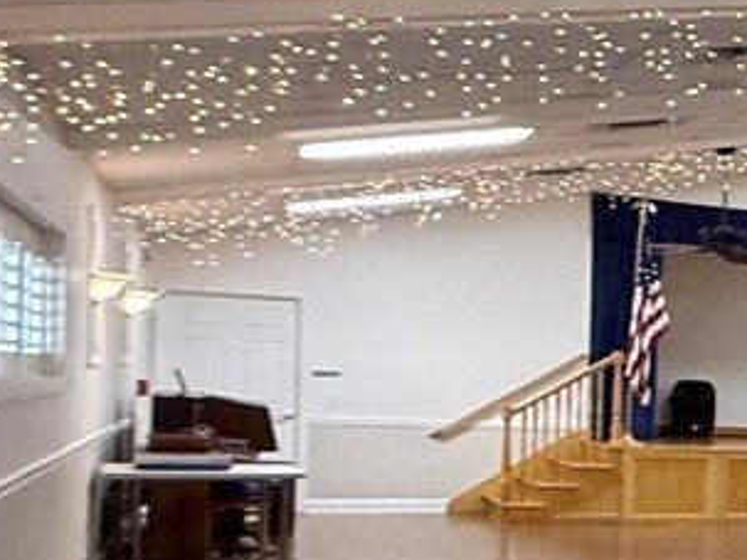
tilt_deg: -0.2
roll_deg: -2.3
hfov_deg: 15.6
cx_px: 1743
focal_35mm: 74
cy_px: 459
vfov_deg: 19.7
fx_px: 1596
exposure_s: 1/60
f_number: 2.2
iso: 500
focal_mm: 2.22
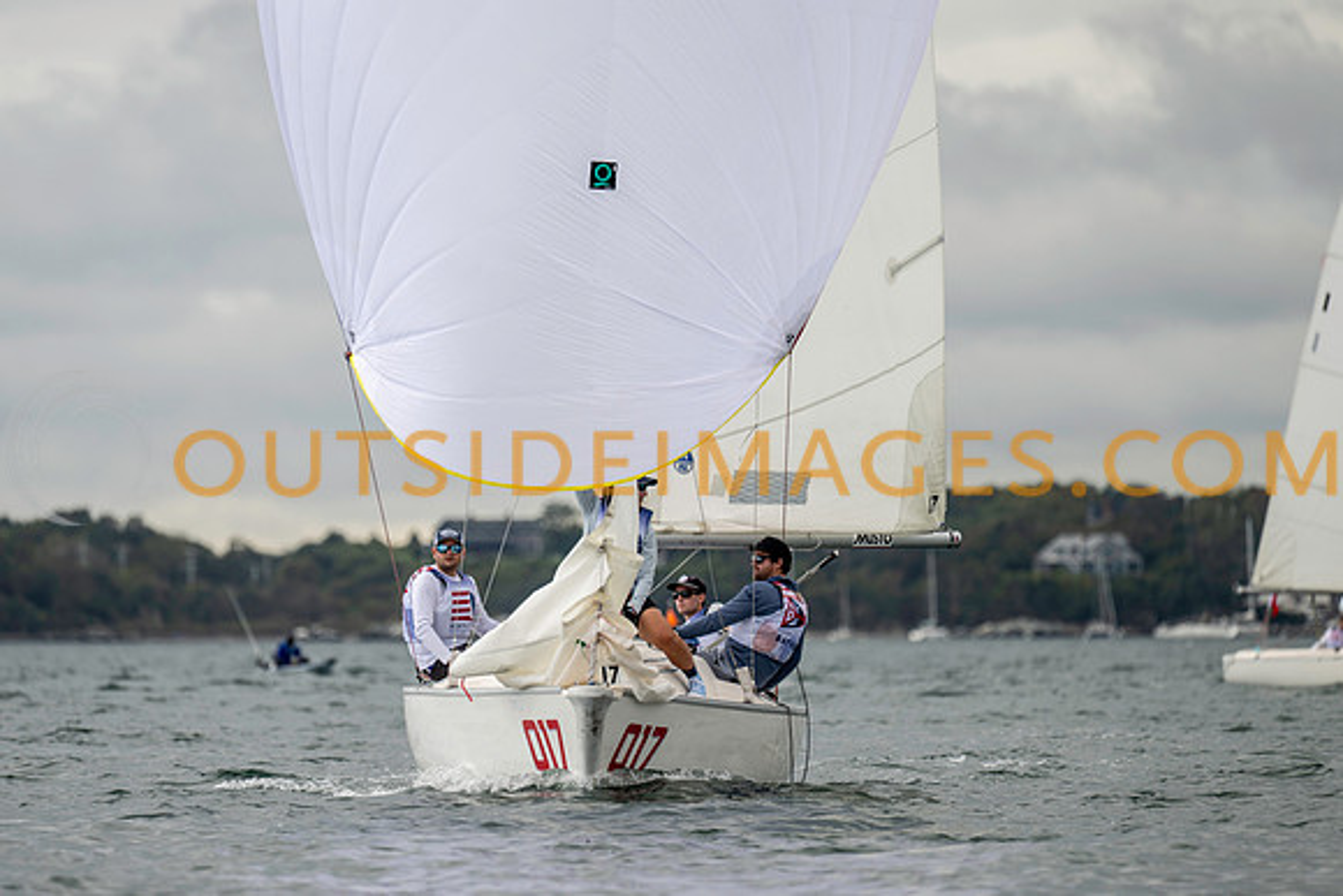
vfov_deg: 4.0
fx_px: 12844
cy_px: 494
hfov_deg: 6.0
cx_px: 583
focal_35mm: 344
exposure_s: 1/400
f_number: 4
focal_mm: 300
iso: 50
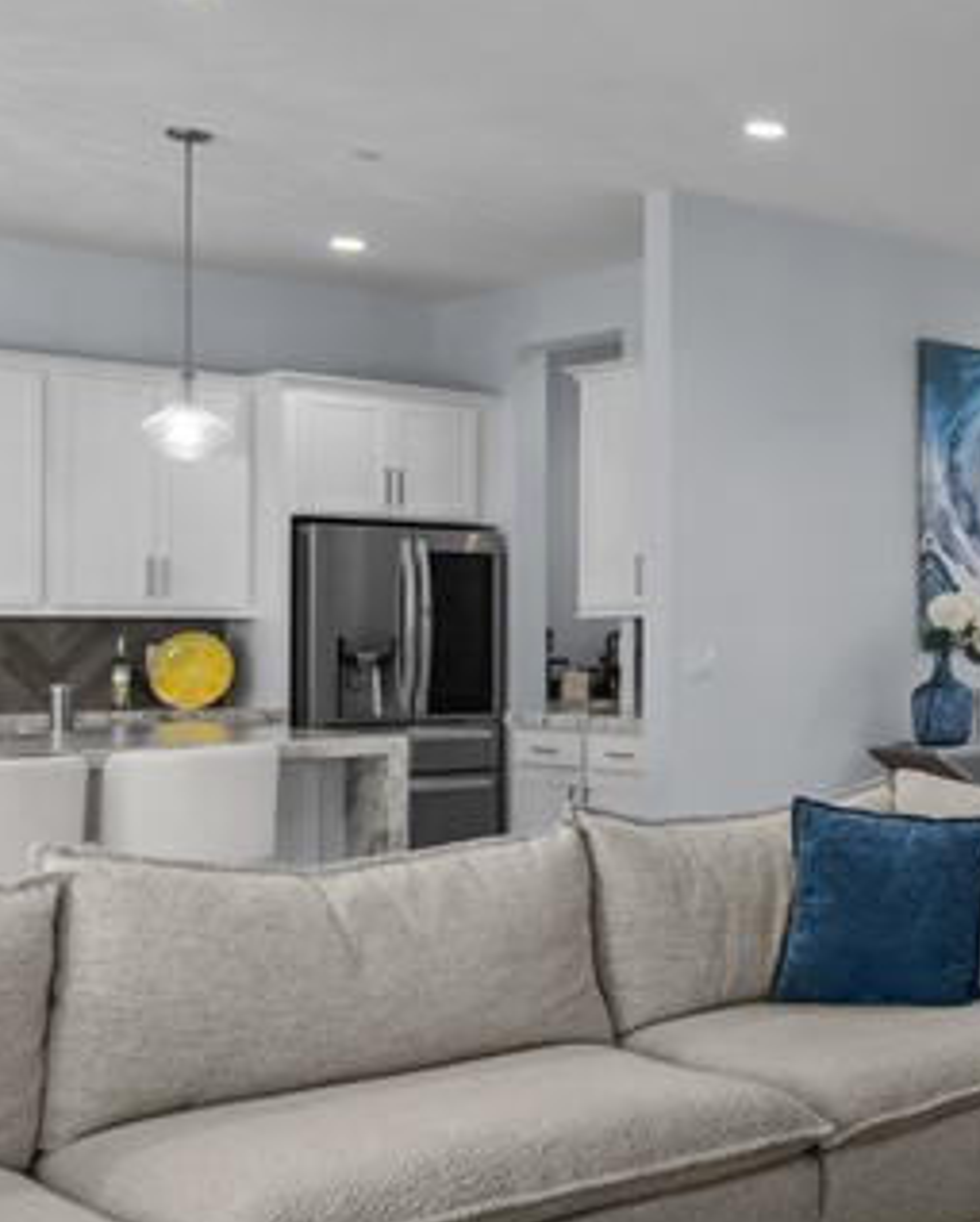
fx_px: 1738
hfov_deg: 26.0
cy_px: 634
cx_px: 1337
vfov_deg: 38.7
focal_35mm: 48
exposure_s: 1/5
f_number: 8
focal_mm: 10
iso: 400
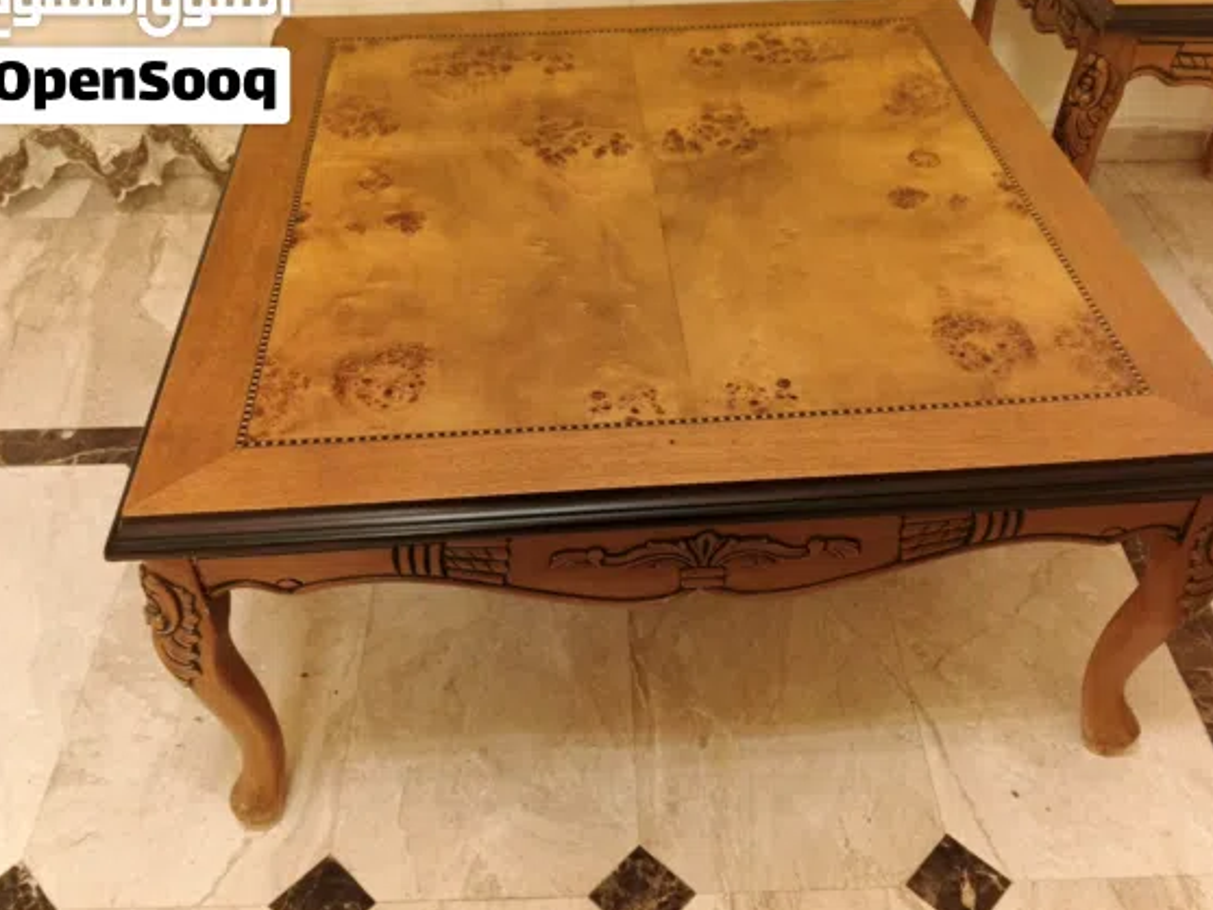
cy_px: 438
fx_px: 1087
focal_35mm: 31
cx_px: 618
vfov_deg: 45.4
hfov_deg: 58.3
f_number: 1.6
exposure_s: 1/33.3
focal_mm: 4.11
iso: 769
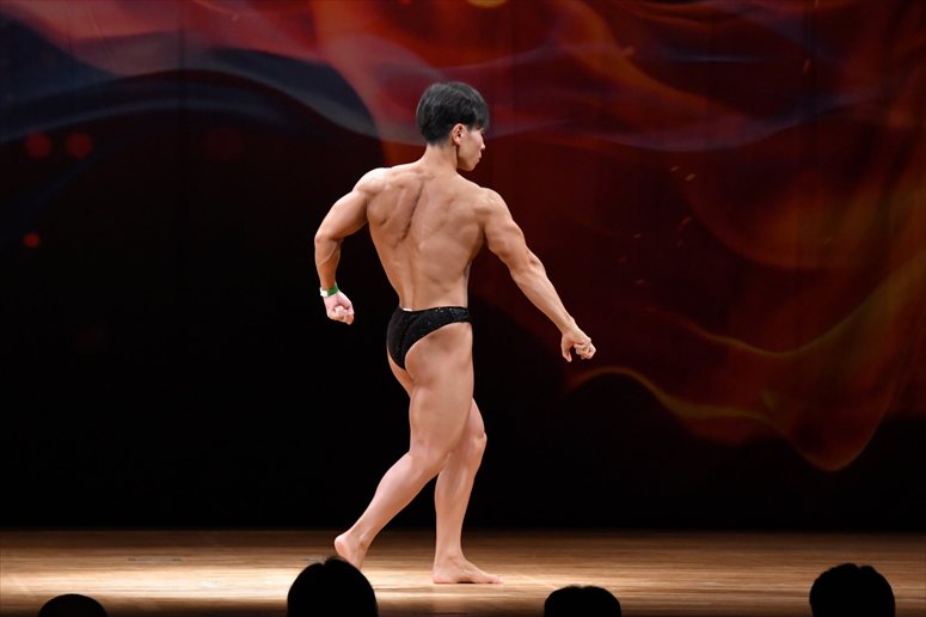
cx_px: 463
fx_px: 6170
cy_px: 308
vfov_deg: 5.7
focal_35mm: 240
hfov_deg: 8.6
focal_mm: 160
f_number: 5.6
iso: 4000
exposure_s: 1/400
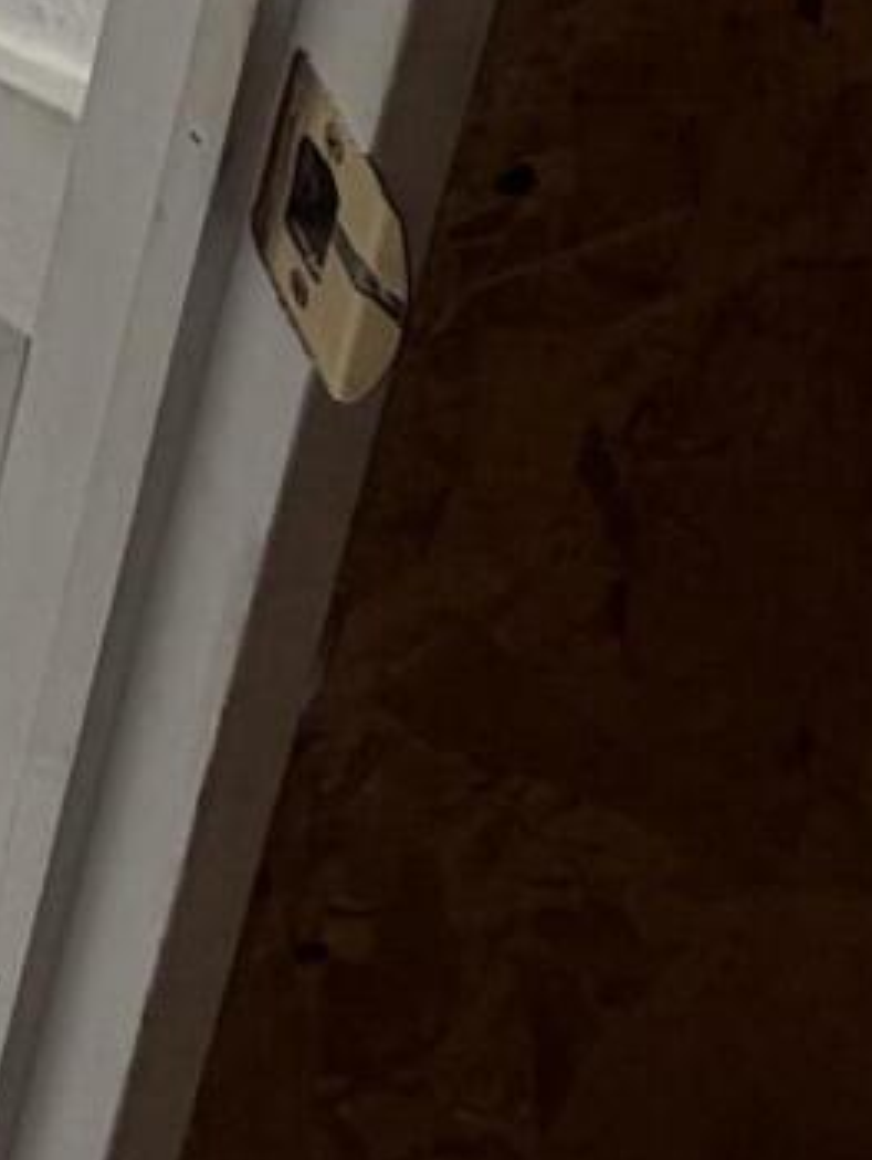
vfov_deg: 16.4
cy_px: -1342
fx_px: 2684
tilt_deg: -17.7
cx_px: -1270
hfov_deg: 13.3
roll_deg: -0.7
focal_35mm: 80
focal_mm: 2.22
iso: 25
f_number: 2.2
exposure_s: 1/120
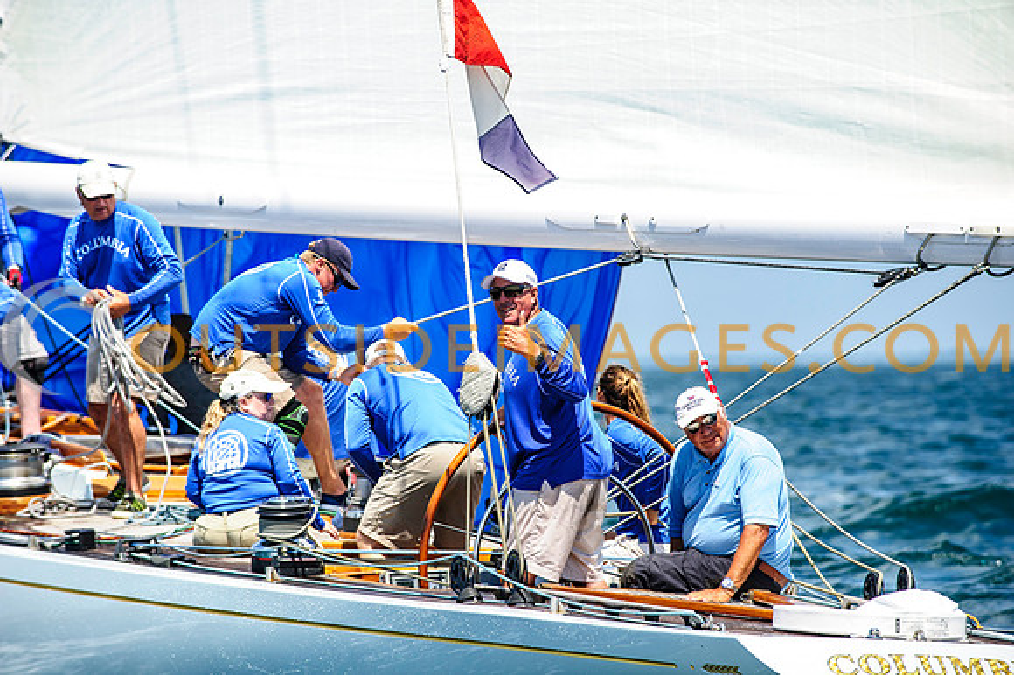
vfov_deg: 6.9
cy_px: 338
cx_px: 507
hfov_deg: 10.3
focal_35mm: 200
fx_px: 5630
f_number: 5
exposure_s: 1/1600
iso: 320
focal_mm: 200
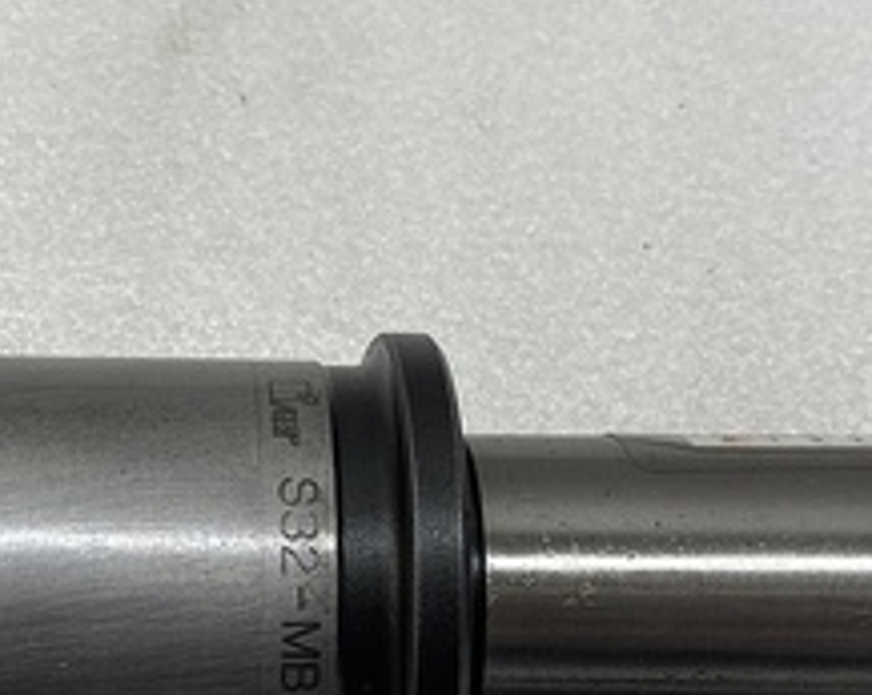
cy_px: 631
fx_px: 1933
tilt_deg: -62.9
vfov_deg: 20.0
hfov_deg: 25.1
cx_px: 213
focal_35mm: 75
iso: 32
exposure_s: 1/367
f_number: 1.8
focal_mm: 4.25
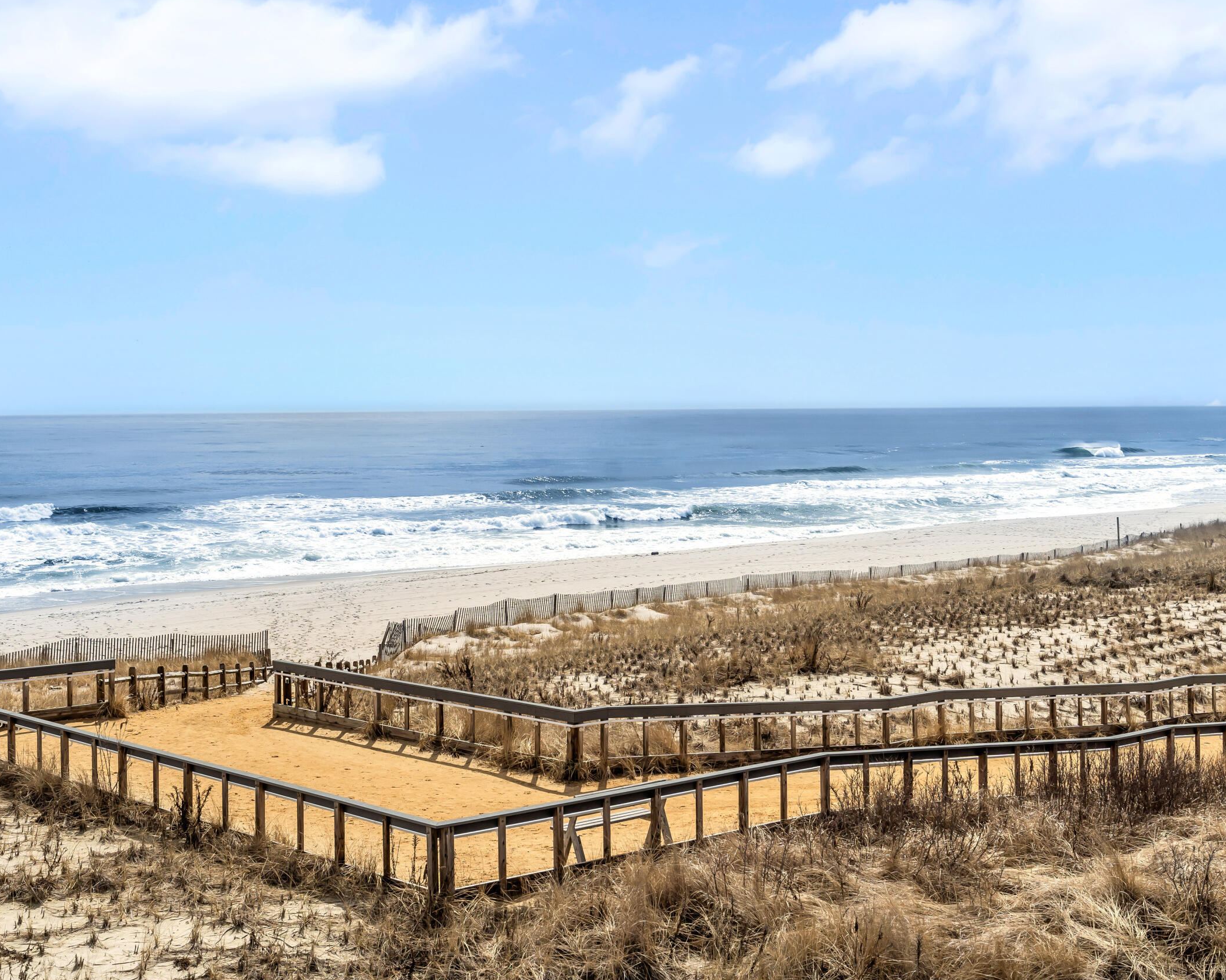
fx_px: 1705
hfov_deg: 39.4
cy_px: 400
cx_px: 500
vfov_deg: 32.0
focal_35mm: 47
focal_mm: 35
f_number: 8
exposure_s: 1/640
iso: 200
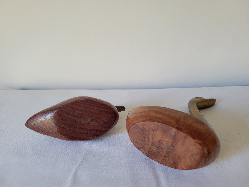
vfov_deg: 53.1
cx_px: 124
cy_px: 94
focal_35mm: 26
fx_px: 187
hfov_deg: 67.3
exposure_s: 1/50
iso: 200
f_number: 1.8
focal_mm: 5.4
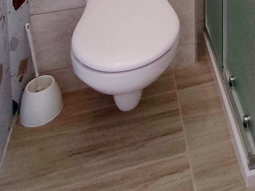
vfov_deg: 19.0
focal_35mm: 53
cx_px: 259
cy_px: -175
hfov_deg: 33.0
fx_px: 390
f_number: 2.2
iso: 343
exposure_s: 1/33
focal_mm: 1.6
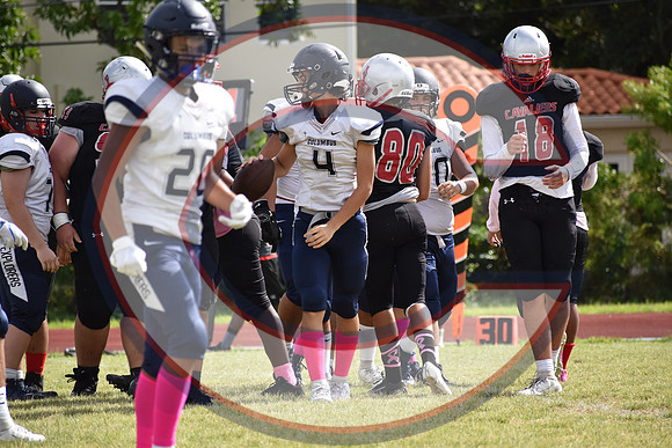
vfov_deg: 4.4
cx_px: 336
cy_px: 224
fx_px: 5881
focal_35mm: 315
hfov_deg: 6.5
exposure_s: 1/1600
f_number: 5.6
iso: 400
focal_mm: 210
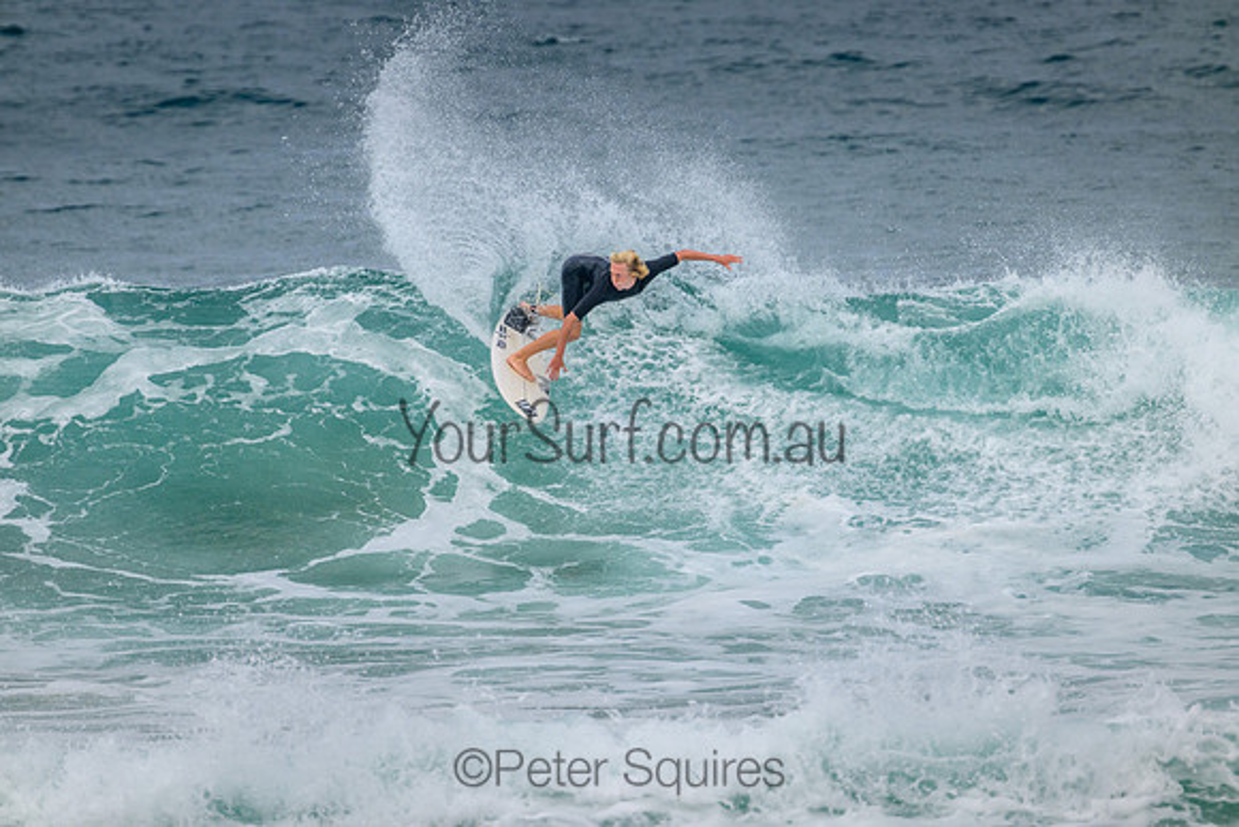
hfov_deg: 2.6
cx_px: 620
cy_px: 414
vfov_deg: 1.7
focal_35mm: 800
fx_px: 27538
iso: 800
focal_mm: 800
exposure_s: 1/2000
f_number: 11
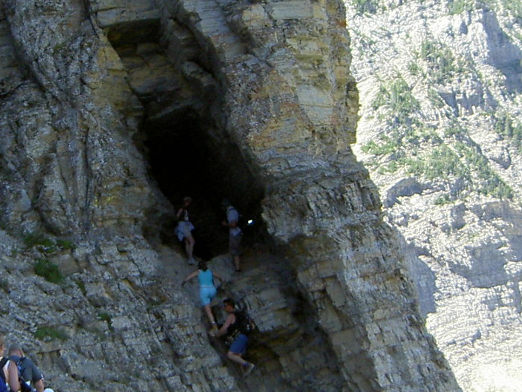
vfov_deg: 15.0
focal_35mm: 99
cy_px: 186
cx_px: 168
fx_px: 1494
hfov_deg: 19.8
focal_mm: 5.6
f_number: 2.8
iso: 100
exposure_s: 1/250
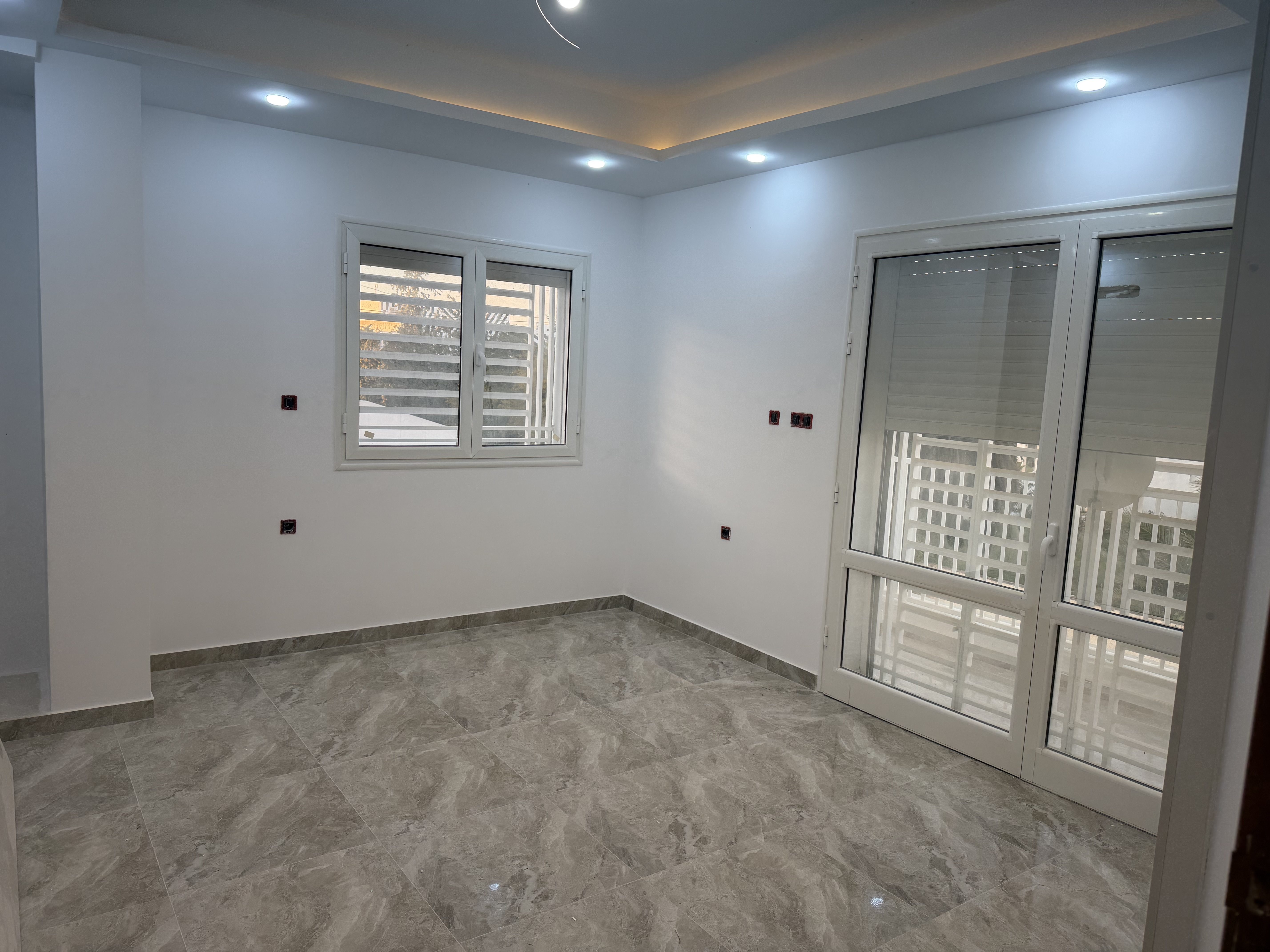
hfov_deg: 71.6
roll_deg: -2.7
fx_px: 881
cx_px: 635
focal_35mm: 24
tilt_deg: -6.6
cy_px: 476
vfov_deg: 56.8
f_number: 1.78
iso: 64
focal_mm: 6.76
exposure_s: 1/121
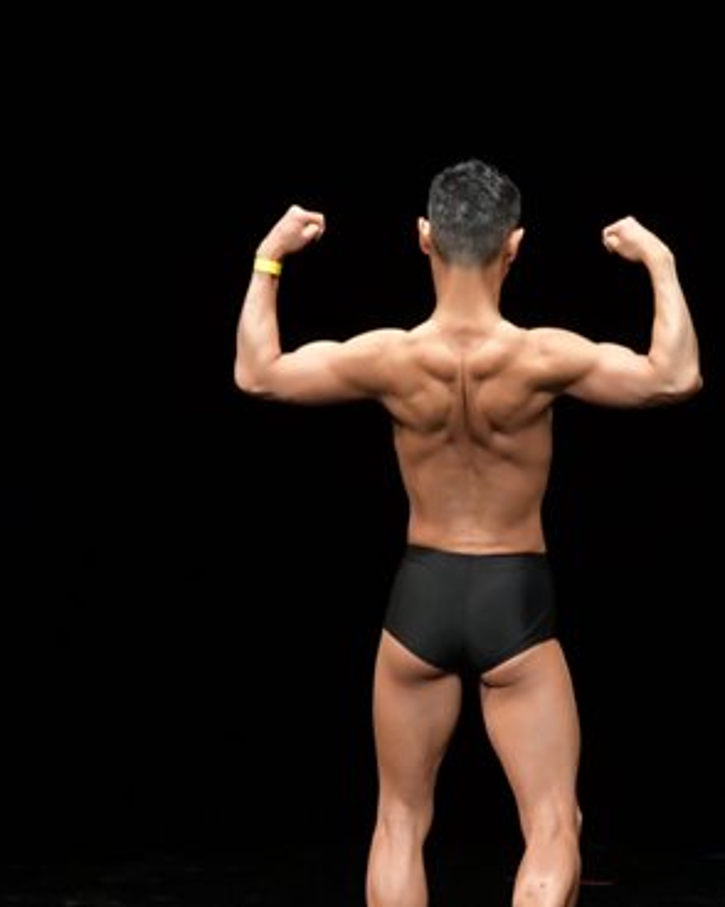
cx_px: 430
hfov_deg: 3.3
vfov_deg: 4.1
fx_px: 12724
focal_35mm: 474
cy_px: 614
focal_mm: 160
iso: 3200
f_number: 5.6
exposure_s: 1/400
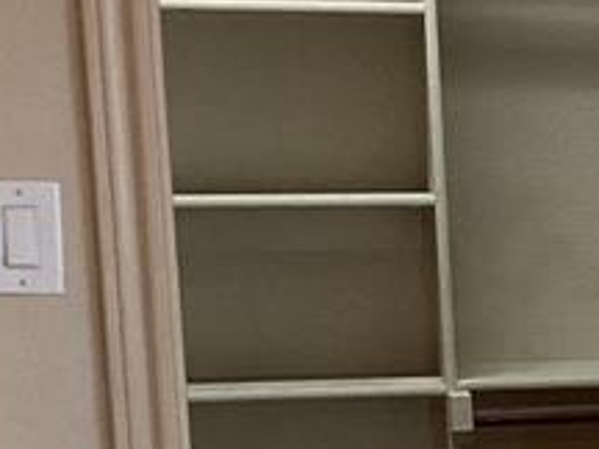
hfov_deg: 11.5
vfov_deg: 9.9
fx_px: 2544
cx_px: 1348
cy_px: 532
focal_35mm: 147
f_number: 2.4
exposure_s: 1/60
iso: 125
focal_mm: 3.3
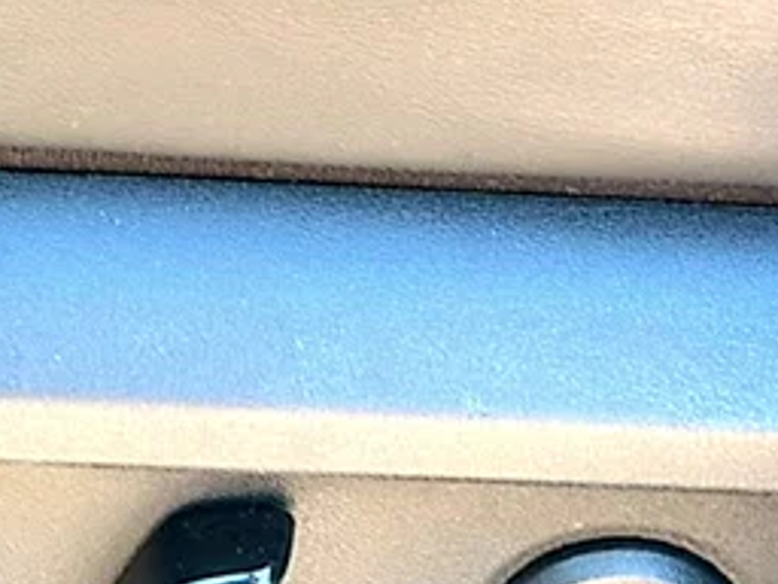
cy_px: 379
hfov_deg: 13.8
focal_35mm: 142
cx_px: 97
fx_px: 3191
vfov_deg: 10.4
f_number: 1.78
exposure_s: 1/205
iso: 80
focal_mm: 6.86
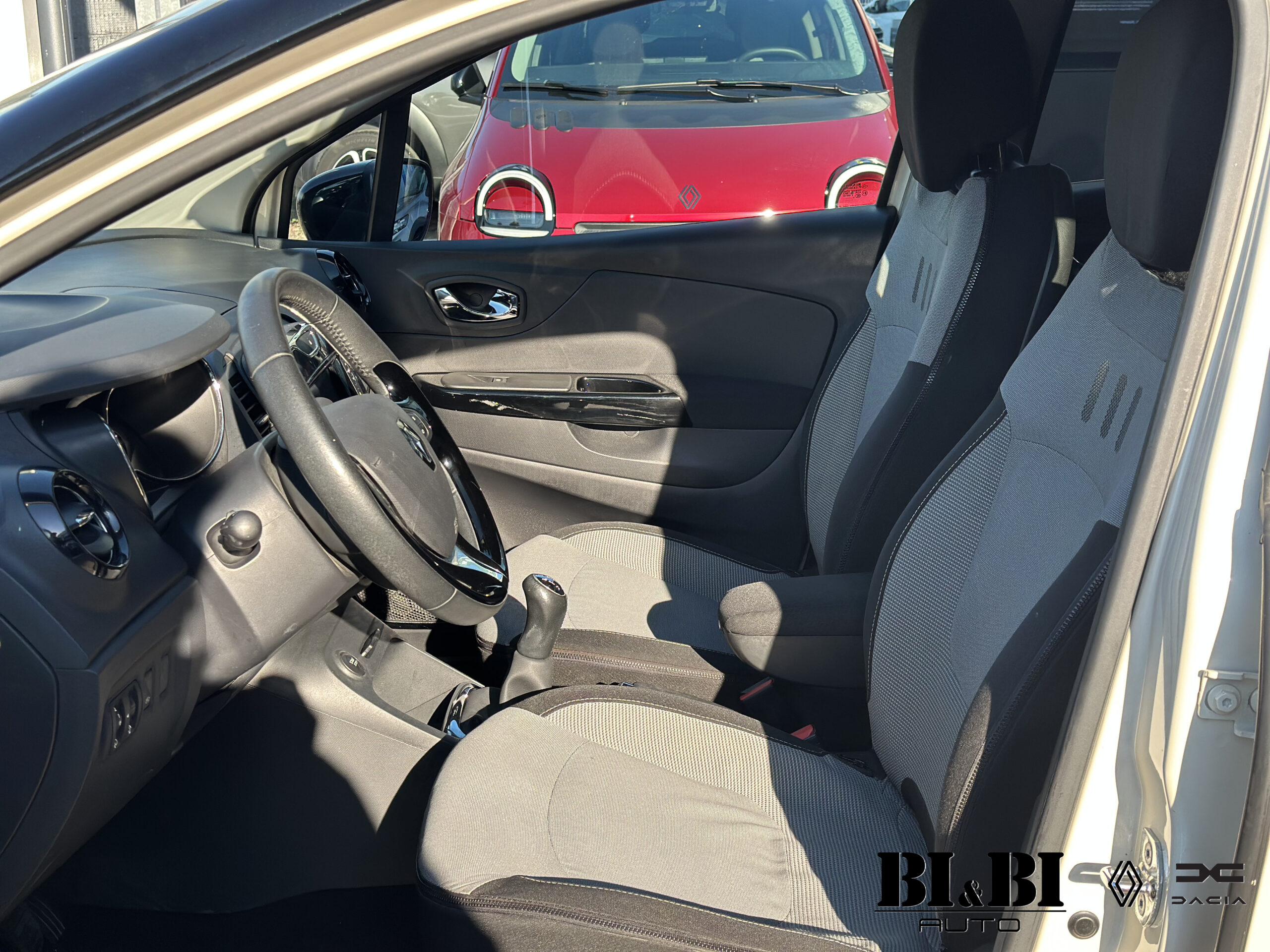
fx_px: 1761
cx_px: 635
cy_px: 476
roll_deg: -0.4
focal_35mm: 48
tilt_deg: -16.4
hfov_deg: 39.7
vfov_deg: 30.3
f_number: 1.78
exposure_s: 1/980
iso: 100
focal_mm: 6.86
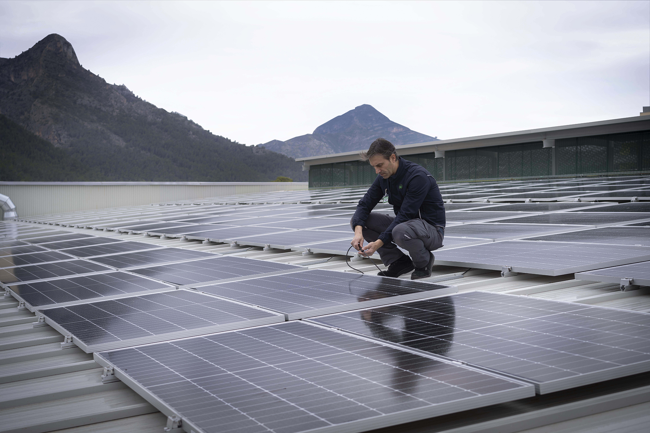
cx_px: 325
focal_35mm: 55
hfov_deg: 36.2
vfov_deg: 24.6
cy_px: 216
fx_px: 993
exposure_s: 1/125
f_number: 5
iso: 125
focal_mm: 55
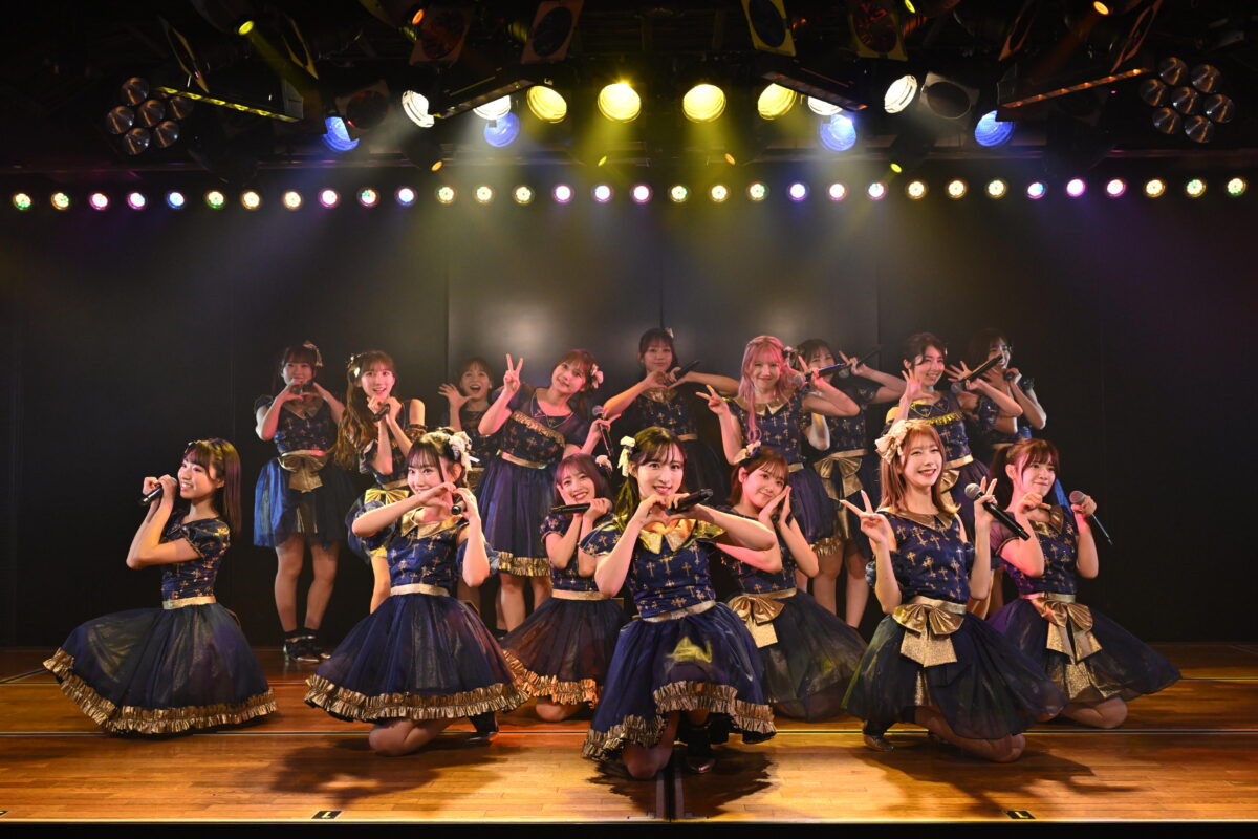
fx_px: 1258
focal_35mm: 36
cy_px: 420
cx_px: 629
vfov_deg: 36.9
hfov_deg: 53.1
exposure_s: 1/800
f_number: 5.6
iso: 2500
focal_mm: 36
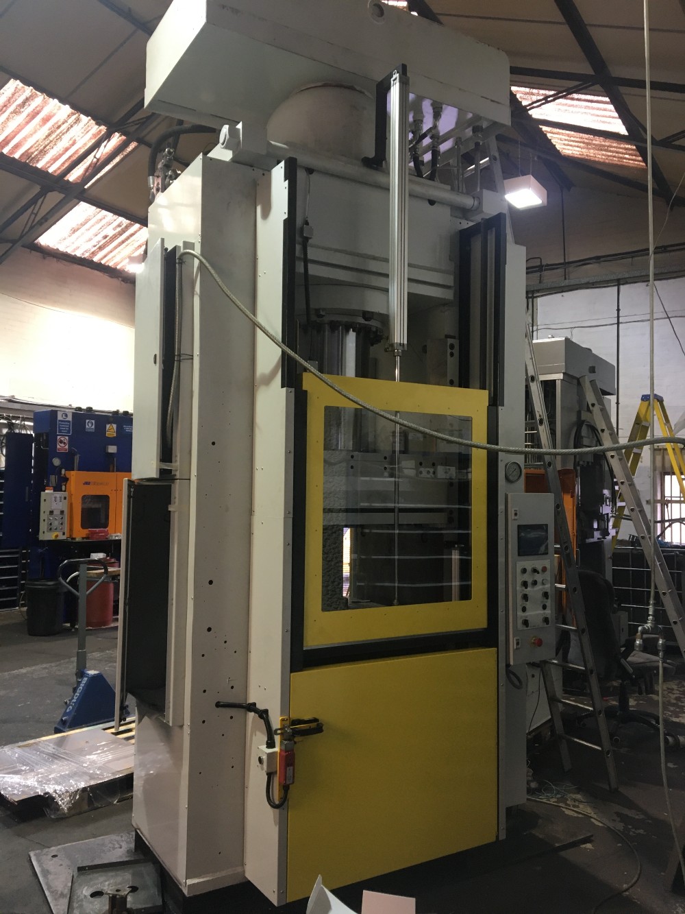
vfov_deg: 61.7
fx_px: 765
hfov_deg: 48.2
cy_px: 457
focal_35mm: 29
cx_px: 342
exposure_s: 1/33
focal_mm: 4.15
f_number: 2.2
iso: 125
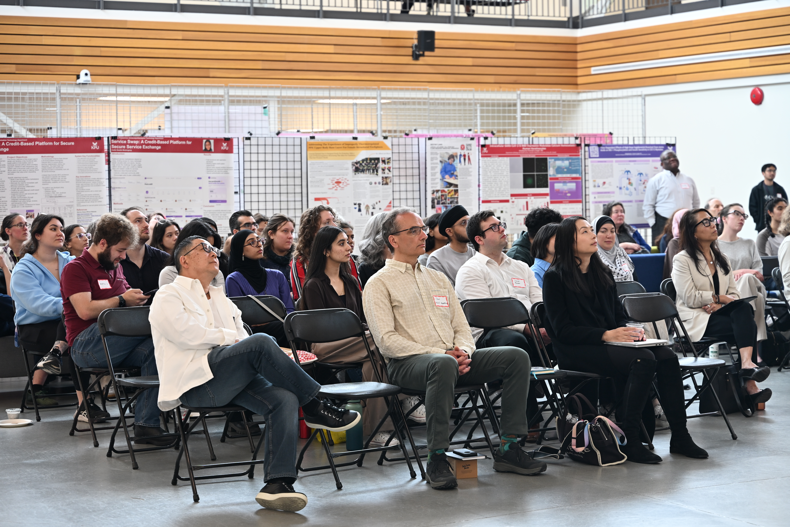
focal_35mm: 75
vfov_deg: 18.2
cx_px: 395
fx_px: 1646
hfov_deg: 27.0
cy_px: 264
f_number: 4
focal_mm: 75
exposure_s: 1/60
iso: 450
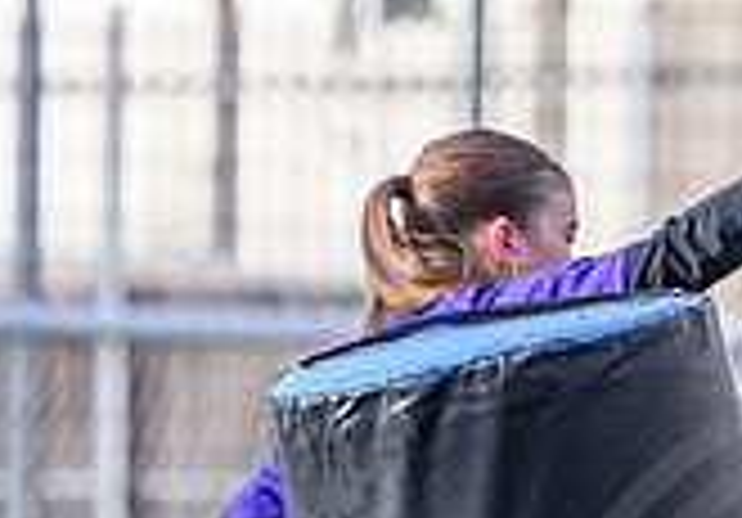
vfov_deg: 1.6
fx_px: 18854
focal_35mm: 902
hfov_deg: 2.3
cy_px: 1190
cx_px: -64
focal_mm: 145
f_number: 3.5
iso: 500
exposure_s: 1/1600
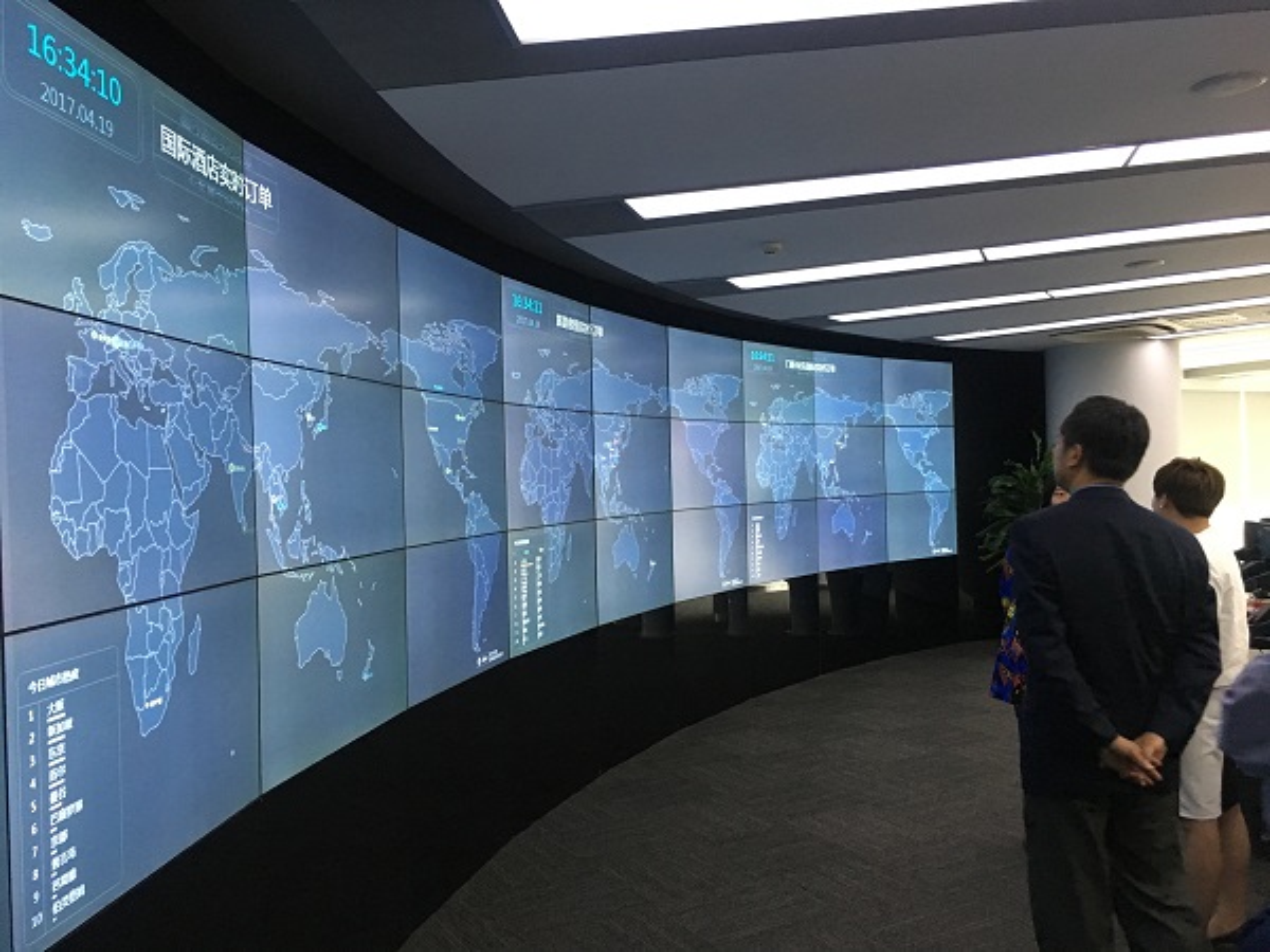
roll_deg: +0.5
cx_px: 635
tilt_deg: +0.9
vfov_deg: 48.2
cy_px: 476
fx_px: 1064
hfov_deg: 61.7
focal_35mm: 29
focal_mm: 4.15
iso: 200
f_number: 2.2
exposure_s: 1/20
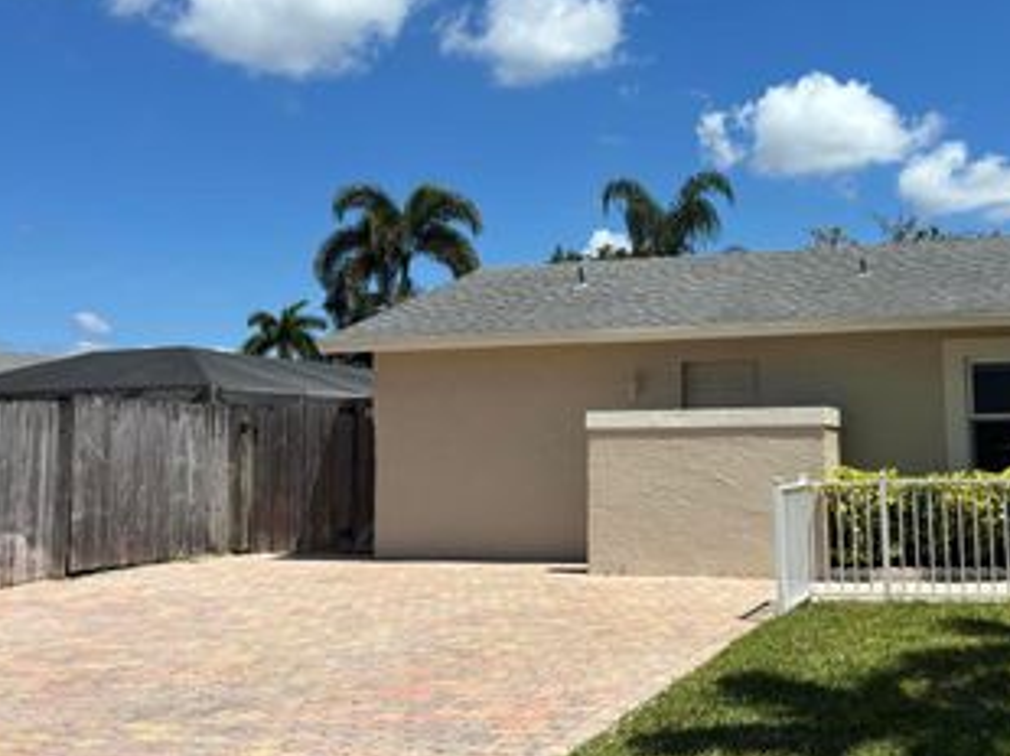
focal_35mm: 42
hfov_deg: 44.2
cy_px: 341
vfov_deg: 34.3
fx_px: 1224
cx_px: 671
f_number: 1.6
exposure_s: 1/4854
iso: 50
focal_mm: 5.96
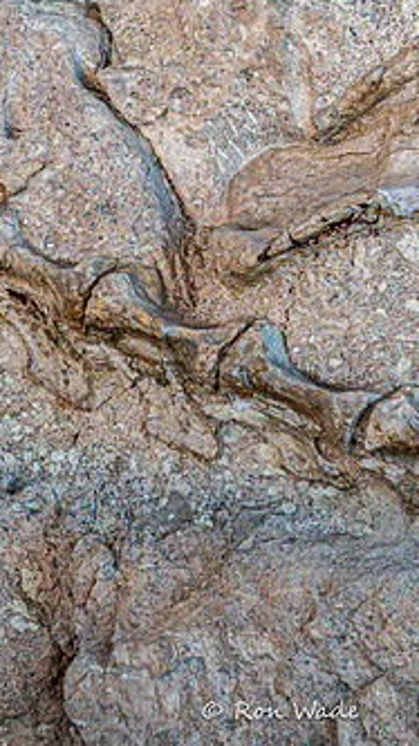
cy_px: 344
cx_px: 373
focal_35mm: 173
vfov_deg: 12.4
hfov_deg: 7.0
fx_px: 3421
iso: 640
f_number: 4
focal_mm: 70
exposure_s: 1/160
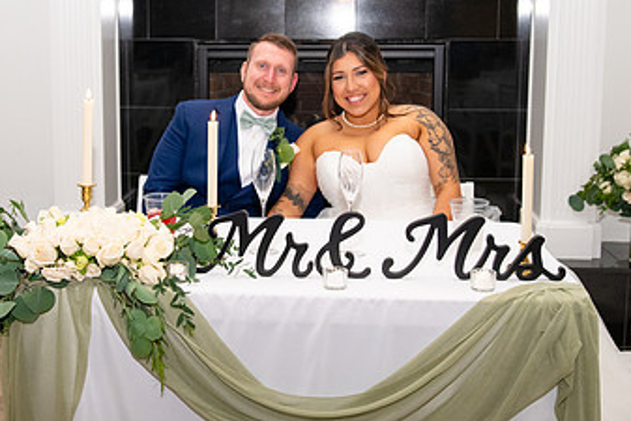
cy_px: 162
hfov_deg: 36.0
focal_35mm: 55
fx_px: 964
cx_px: 228
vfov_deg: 24.6
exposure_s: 1/320
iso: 2000
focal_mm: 32
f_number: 4
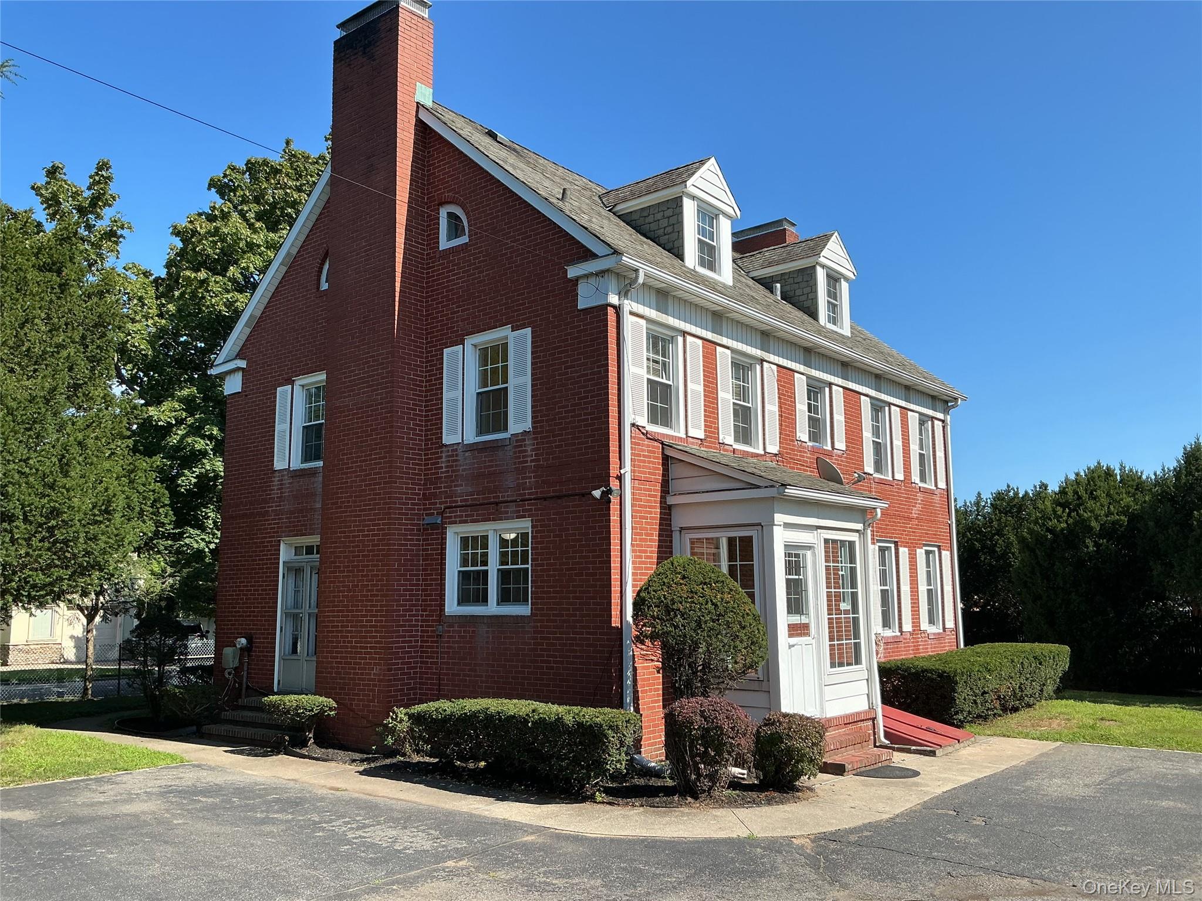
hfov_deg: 61.7
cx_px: 601
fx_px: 1007
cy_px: 450
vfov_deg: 48.2
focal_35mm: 29
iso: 25
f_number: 1.8
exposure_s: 1/1377
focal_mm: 3
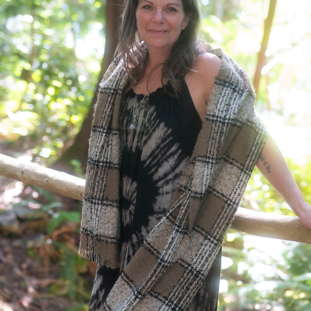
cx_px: 210
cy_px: 125
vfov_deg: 21.6
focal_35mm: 80
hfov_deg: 21.6
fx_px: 813
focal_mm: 50
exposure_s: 1/20
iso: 160
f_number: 2.5
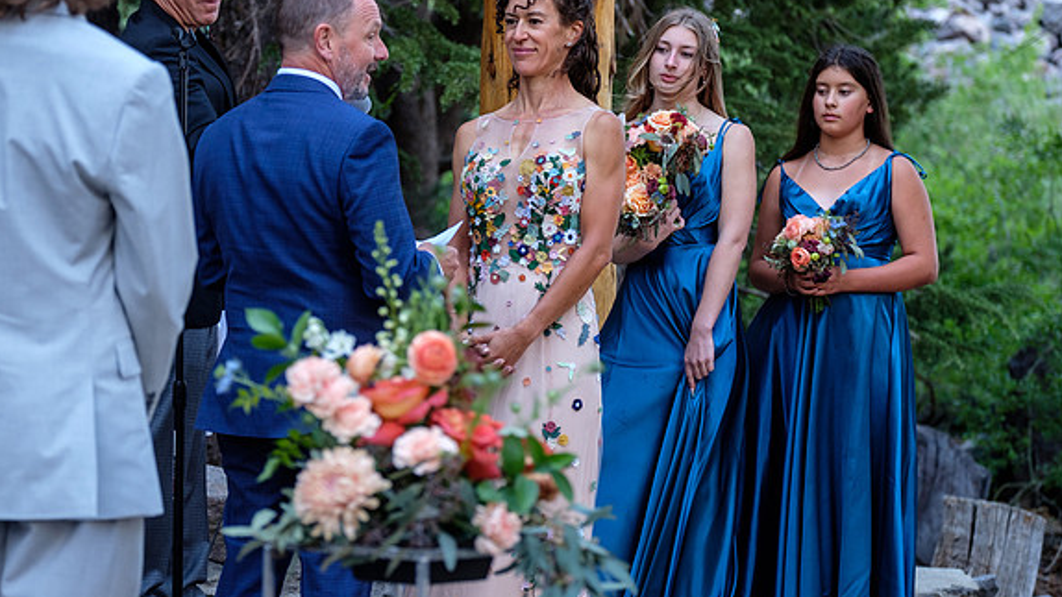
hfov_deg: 19.6
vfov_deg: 11.1
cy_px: 273
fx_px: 3070
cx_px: 527
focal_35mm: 109
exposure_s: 1/125
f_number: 3.2
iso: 640
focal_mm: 68.7
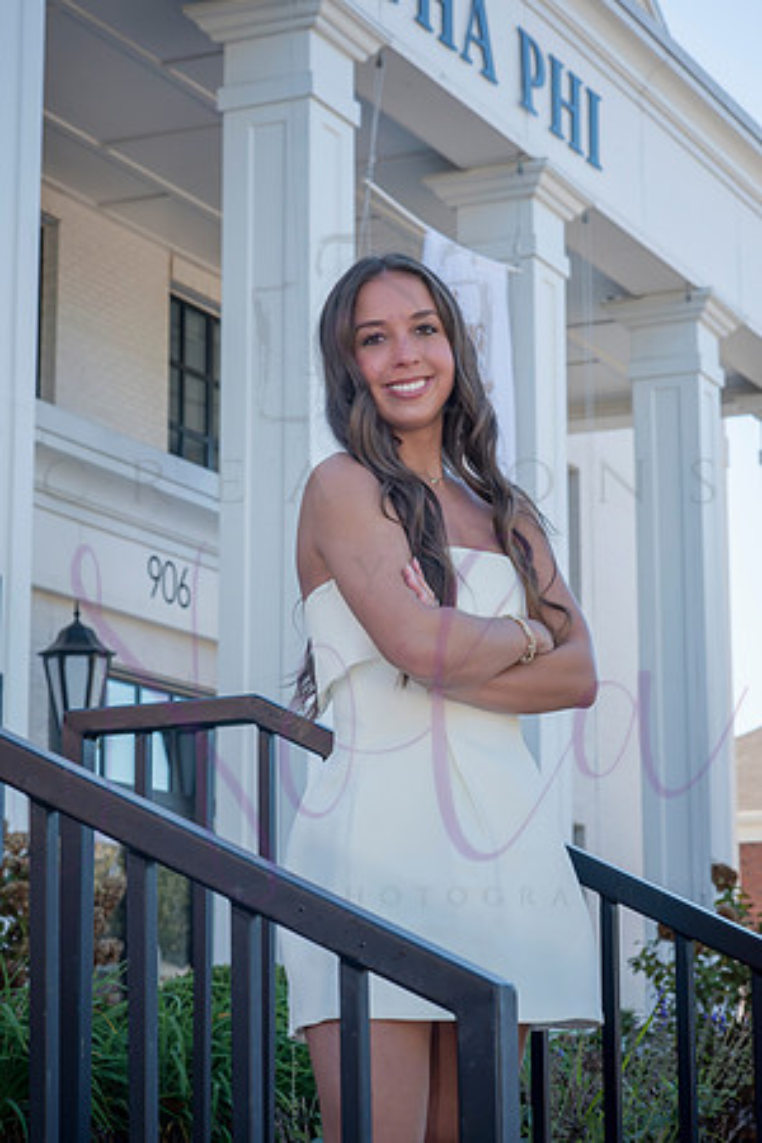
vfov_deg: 23.9
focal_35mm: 85
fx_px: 2699
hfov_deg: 16.1
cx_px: 381
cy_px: 572
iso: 800
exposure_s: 1/500
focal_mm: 85
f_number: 11
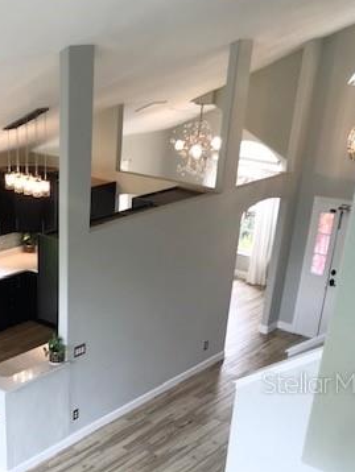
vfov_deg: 36.8
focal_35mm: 50
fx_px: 683
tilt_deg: -27.0
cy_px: 382
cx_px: 70
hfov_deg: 28.5
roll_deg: +0.6
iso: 25
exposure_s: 1/60
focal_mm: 3.99
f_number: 1.8
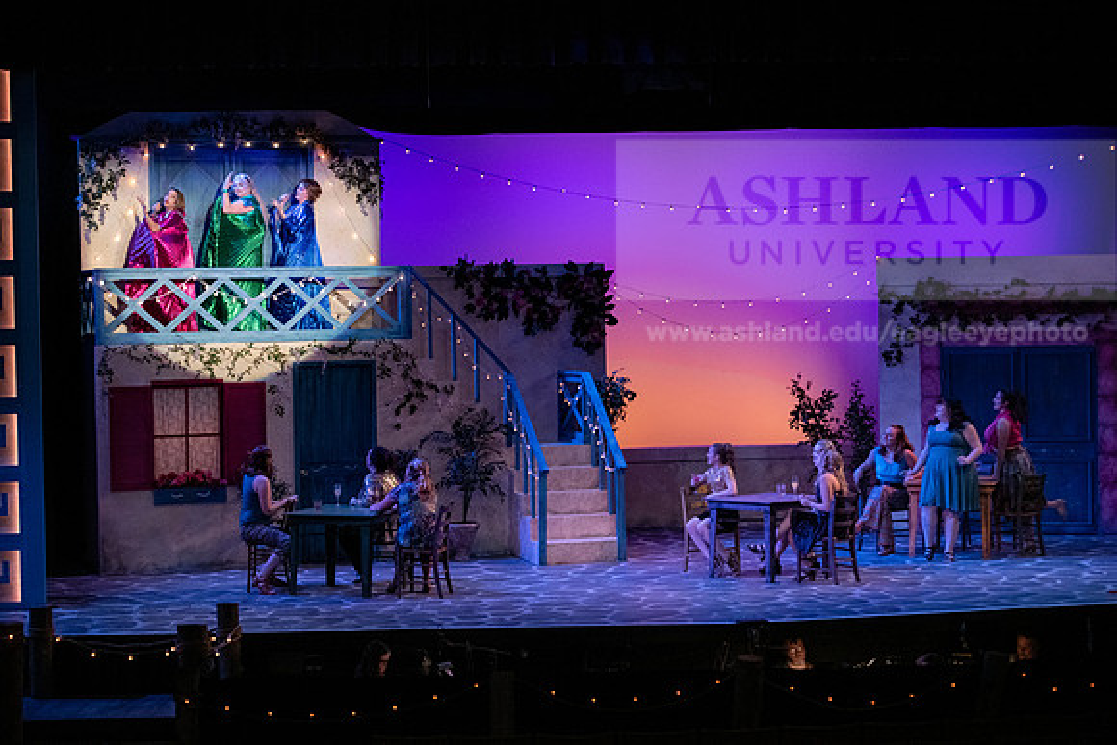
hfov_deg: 24.8
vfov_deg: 16.7
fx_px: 2545
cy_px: 372
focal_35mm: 82
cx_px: 558
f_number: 3.5
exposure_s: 1/320
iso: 3200
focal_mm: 82
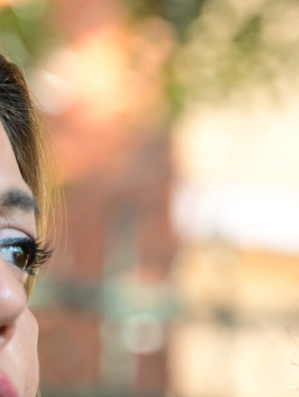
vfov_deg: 6.6
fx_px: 3451
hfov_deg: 4.9
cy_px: 243
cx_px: 599
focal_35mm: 300
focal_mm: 75
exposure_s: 1/200
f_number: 3.2
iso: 800
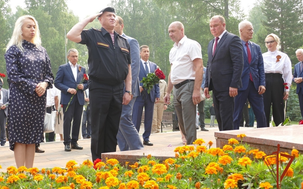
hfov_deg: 43.5
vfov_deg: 28.0
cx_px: 152
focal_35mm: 46
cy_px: 90
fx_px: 380
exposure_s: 1/320
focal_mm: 16.24
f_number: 3.2
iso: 125
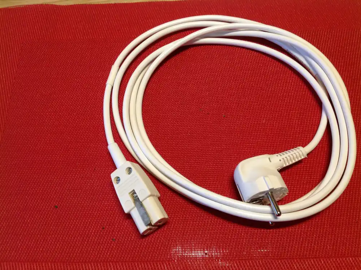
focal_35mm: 35
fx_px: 364
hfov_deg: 52.7
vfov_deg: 40.6
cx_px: 180
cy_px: 135
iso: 100
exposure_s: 1/15
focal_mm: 4.28
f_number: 2.4
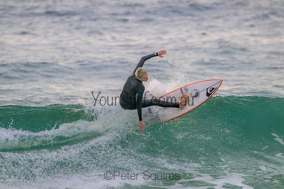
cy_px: 94
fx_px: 6312
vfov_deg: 1.7
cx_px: 142
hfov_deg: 2.6
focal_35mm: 800
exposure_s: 1/2000
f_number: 11
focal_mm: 800
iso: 10000
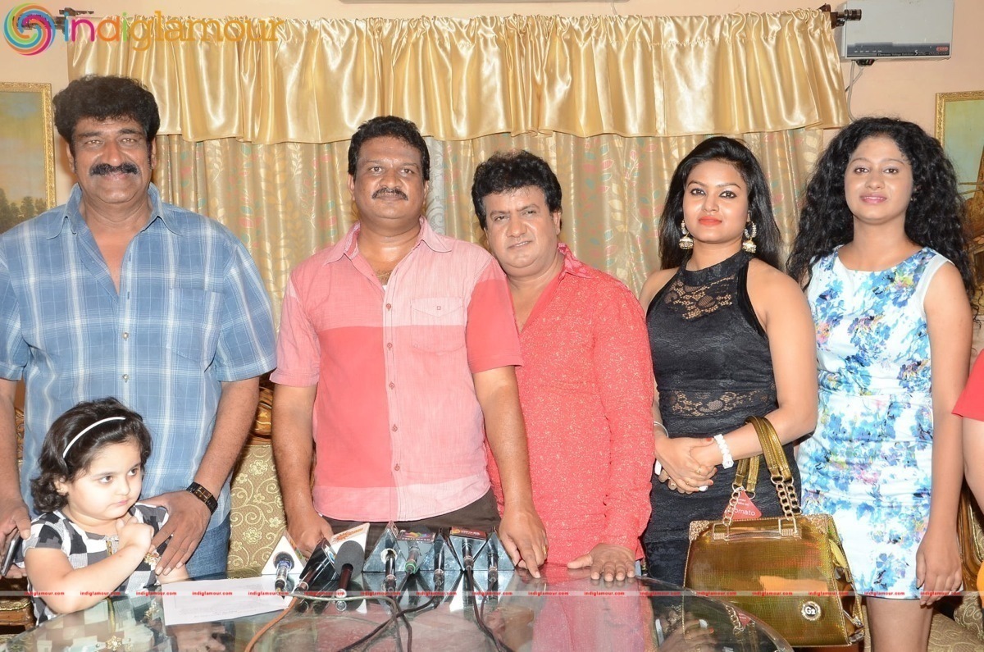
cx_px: 492
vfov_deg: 26.4
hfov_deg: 39.0
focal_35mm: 51
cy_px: 326
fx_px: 1391
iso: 500
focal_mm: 34
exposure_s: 1/125
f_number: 5.6
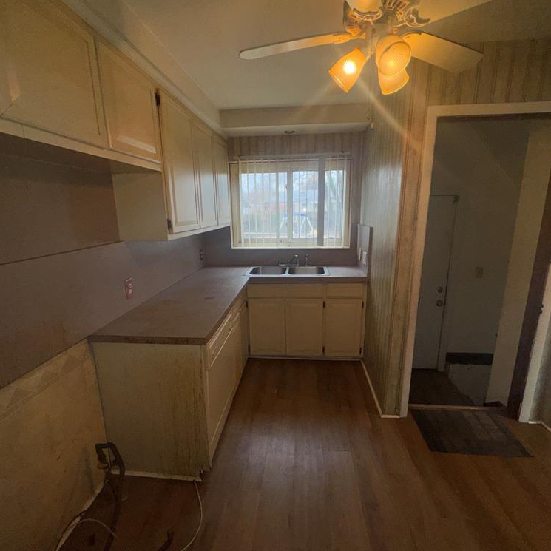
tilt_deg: -13.1
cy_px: 279
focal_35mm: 17
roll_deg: +0.5
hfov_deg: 84.0
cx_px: 276
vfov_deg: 84.0
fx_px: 306
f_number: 2.2
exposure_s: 1/122
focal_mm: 2.22
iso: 40
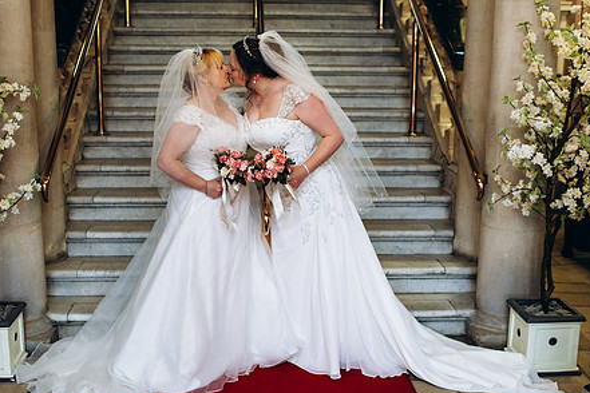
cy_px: 194
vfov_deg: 29.2
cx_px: 280
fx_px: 754
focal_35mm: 46
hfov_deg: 42.7
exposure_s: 1/100
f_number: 2.5
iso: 200
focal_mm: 35
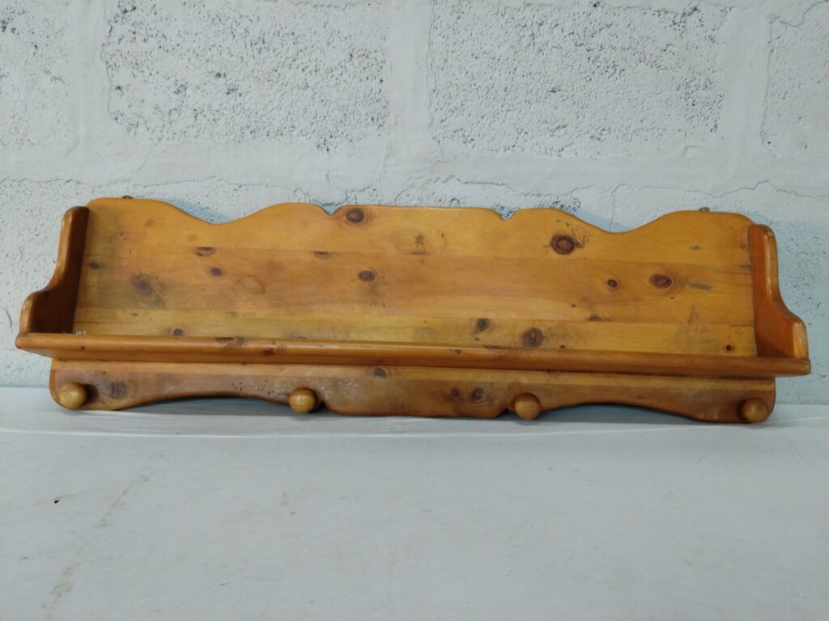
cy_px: 310
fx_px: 623
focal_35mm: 26
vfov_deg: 53.1
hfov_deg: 67.3
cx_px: 414
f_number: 1.8
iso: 791
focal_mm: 4.25
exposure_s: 1/20
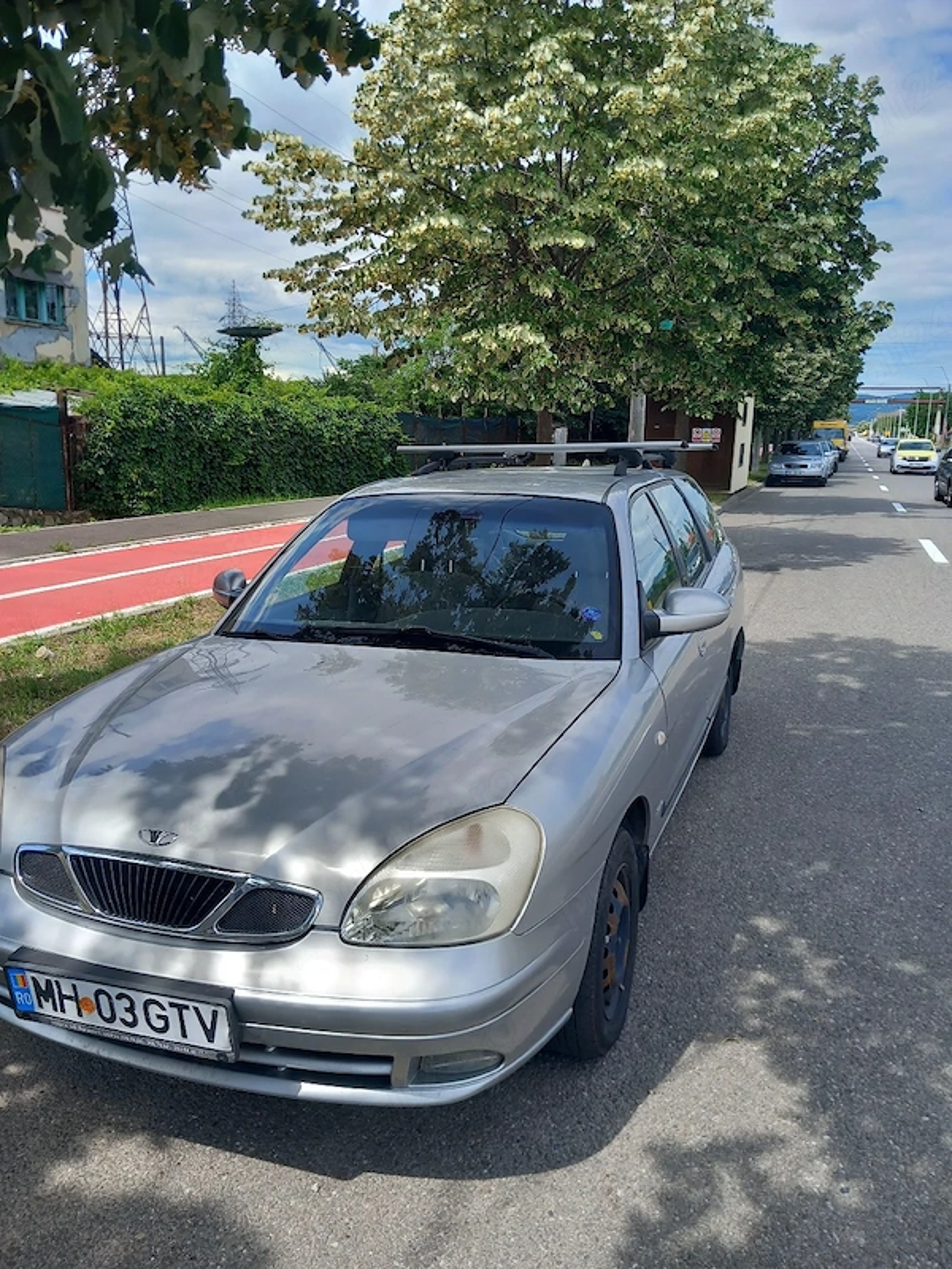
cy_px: 634
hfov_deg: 51.4
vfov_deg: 65.3
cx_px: 476
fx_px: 990
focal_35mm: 27
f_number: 1.8
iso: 20
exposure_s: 1/294
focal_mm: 4
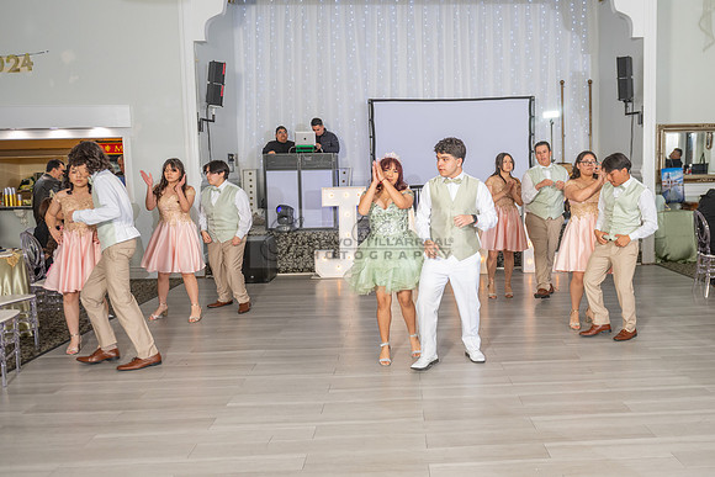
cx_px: 437
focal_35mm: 33
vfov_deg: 39.7
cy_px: 226
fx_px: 661
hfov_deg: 56.3
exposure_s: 1/160
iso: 500
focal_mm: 27
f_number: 3.5
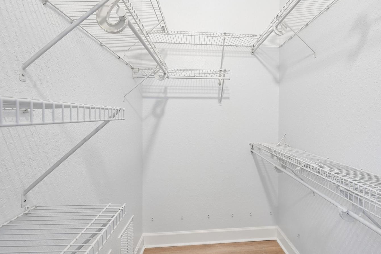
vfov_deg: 64.5
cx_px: 218
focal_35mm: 19
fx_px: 201
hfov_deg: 86.3
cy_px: 121
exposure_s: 1/13
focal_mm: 16
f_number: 8
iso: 400
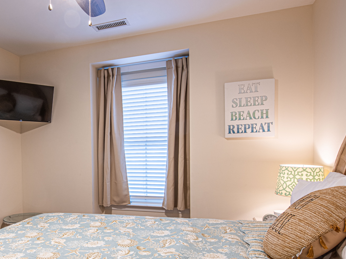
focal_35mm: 28
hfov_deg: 60.7
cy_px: 164
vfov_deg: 49.2
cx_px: 96
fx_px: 280
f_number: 9
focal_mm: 14
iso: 110
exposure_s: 1/2
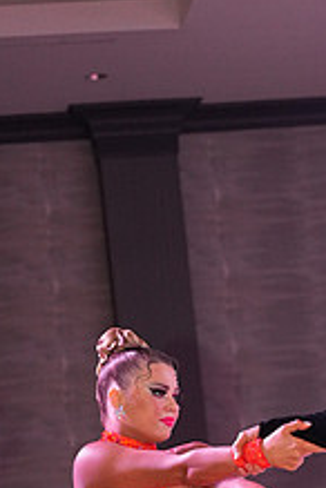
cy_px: 622
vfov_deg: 10.9
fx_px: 2513
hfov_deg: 7.4
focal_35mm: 185
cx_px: 390
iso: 2500
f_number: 4.5
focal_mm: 70
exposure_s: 1/250
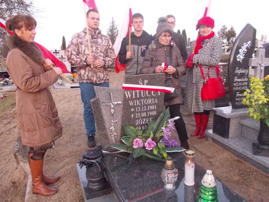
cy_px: 101
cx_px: 134
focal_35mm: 28
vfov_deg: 49.7
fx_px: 218
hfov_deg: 63.4
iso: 400
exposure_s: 1/250
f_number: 2.7
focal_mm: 4
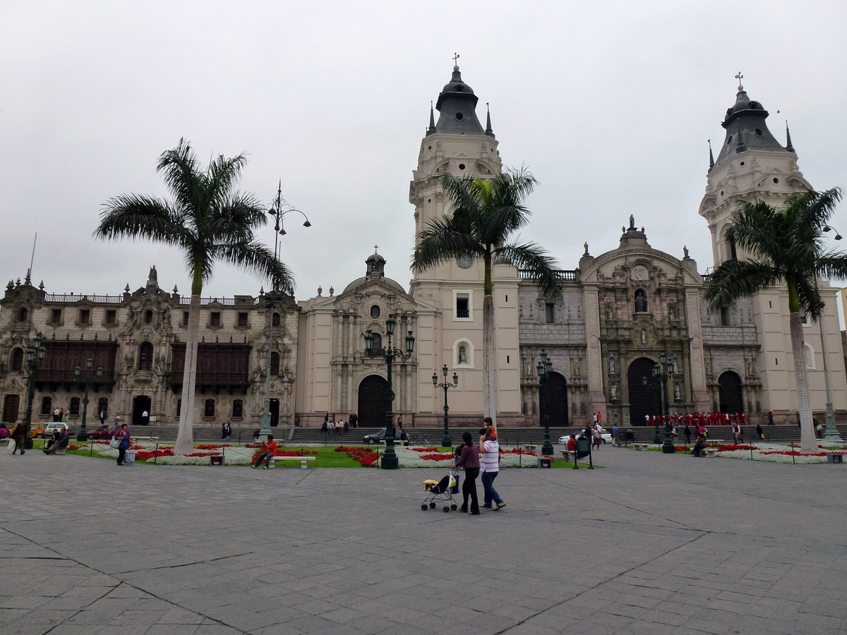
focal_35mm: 24
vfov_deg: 56.8
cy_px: 318
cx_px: 424
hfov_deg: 71.6
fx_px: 587
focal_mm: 4.3
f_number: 4
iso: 160
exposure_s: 1/640
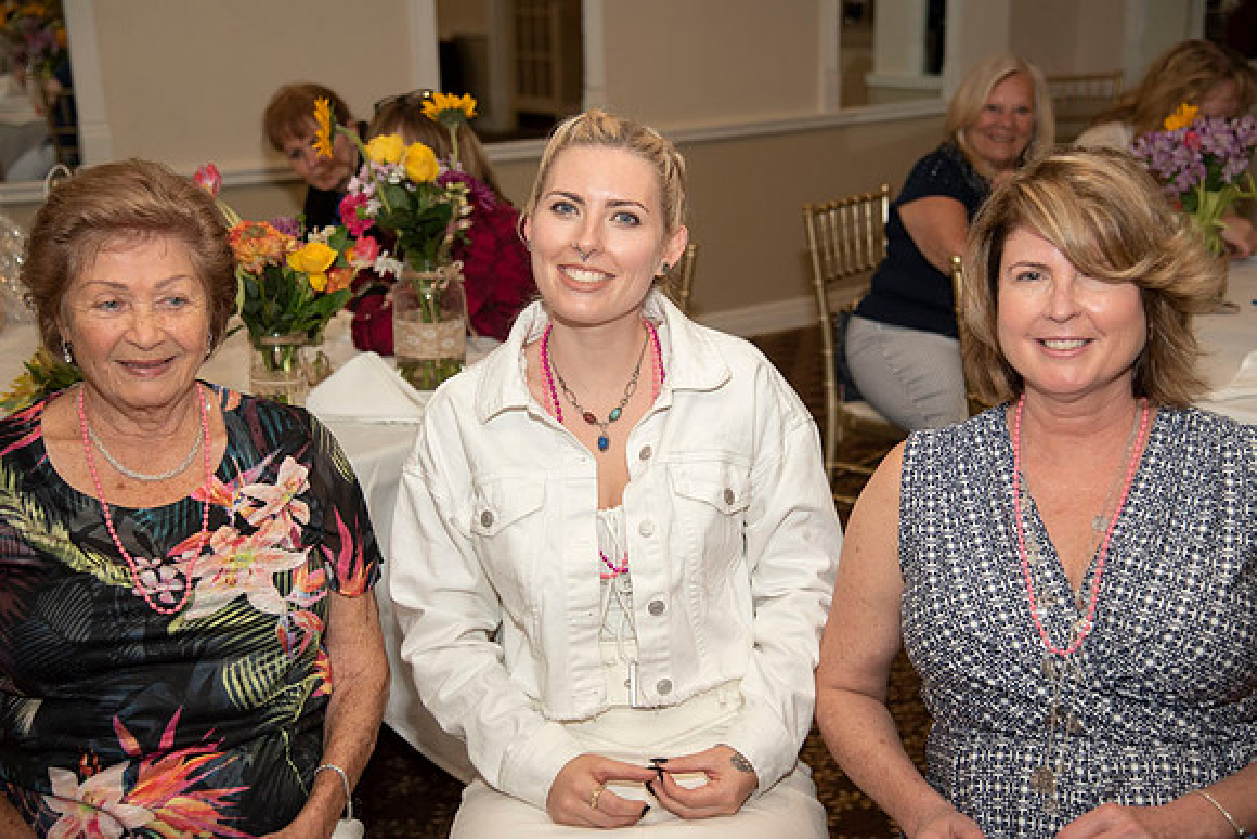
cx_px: 628
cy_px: 420
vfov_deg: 27.0
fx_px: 1746
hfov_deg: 39.6
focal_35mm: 50
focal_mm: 50
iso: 640
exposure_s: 1/200
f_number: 4
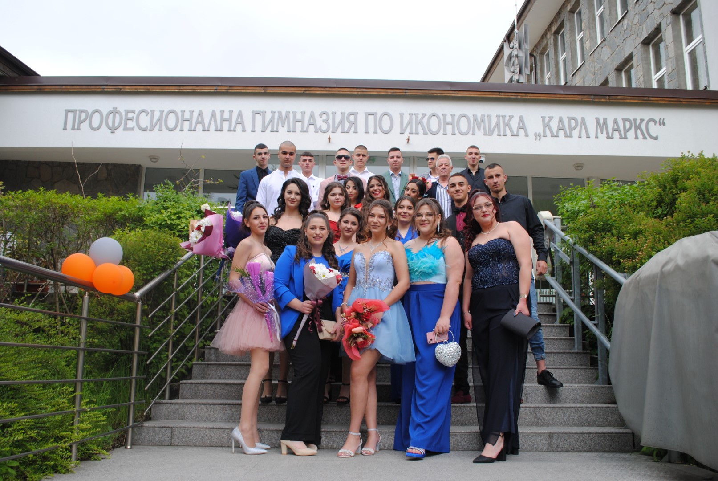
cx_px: 359
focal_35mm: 30
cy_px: 240
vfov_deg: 43.7
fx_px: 599
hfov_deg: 61.9
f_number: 5.6
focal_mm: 20
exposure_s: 1/125
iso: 180
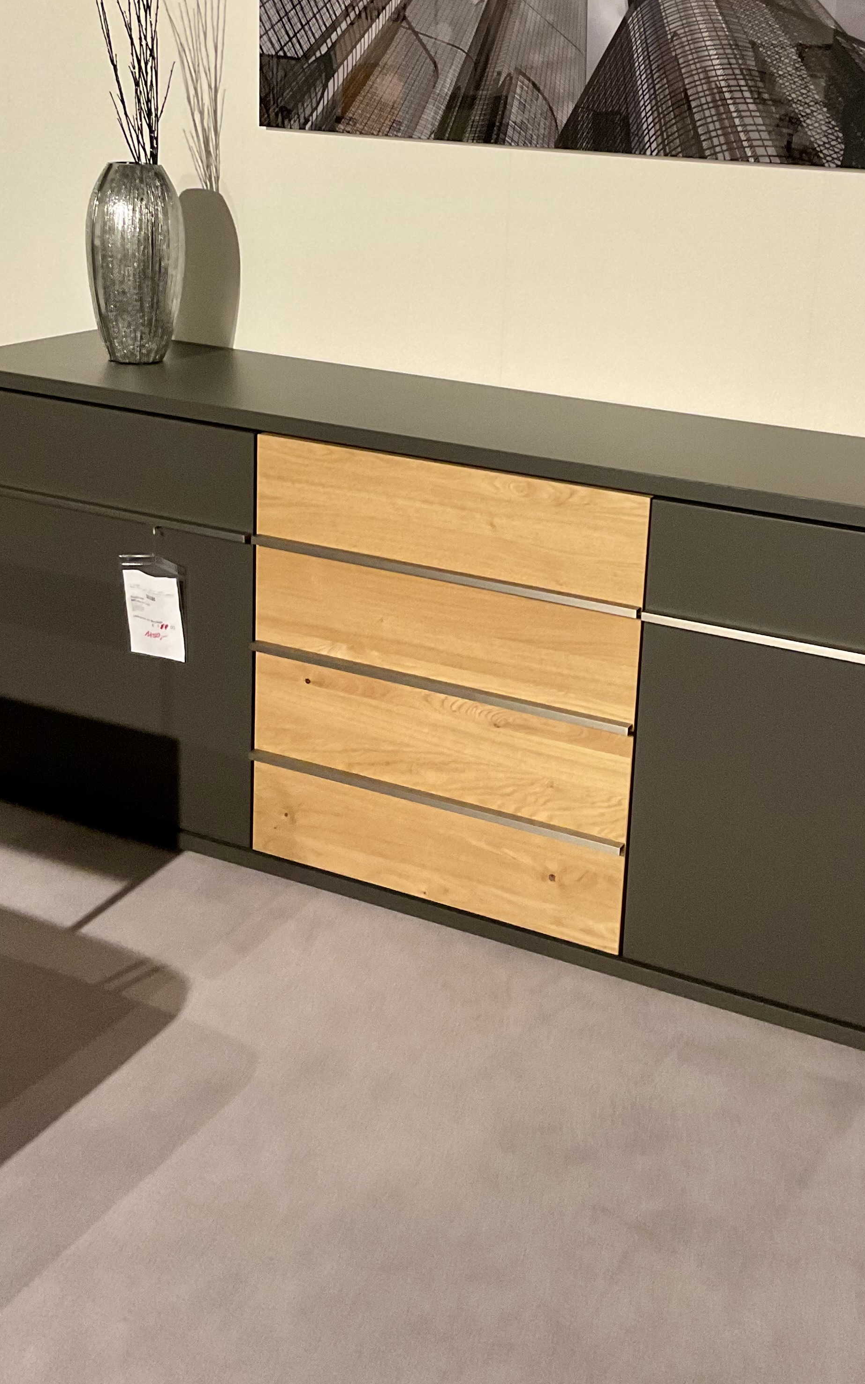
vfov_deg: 46.6
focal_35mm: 42
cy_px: 483
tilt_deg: -12.6
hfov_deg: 30.4
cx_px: 536
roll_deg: -3.4
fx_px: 1584
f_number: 1.8
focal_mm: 3
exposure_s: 1/50
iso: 125
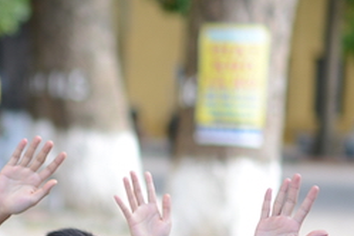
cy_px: 279
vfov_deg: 3.9
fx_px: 3432
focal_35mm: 349
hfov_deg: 5.8
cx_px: -232
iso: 100
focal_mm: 85
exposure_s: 1/320
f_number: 2.2
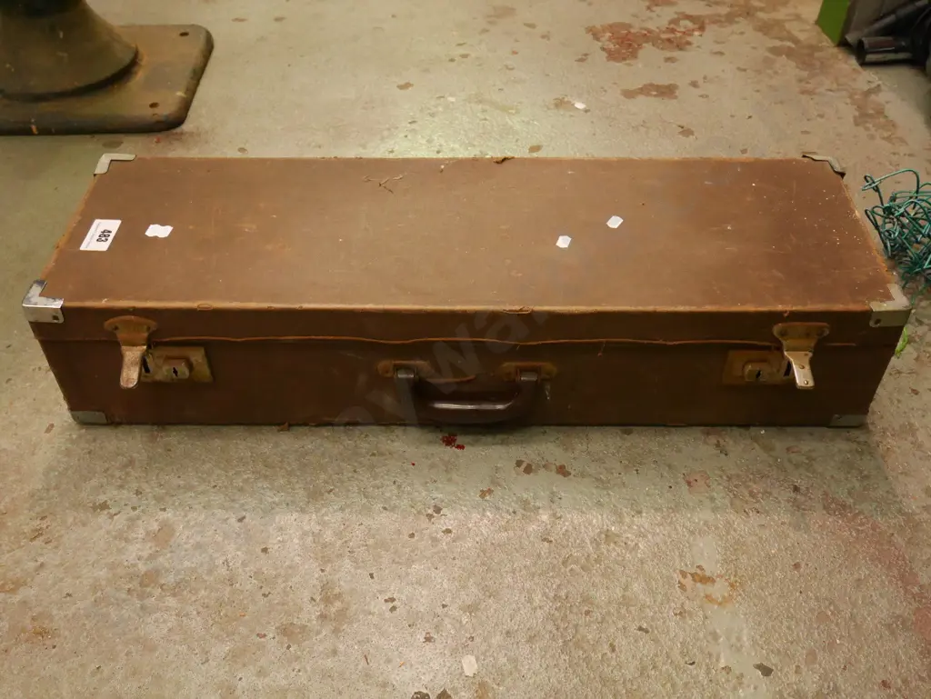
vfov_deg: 44.2
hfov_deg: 56.8
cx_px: 466
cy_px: 350
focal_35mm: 32
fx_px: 861
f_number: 4
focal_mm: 16
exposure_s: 1/160
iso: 3200
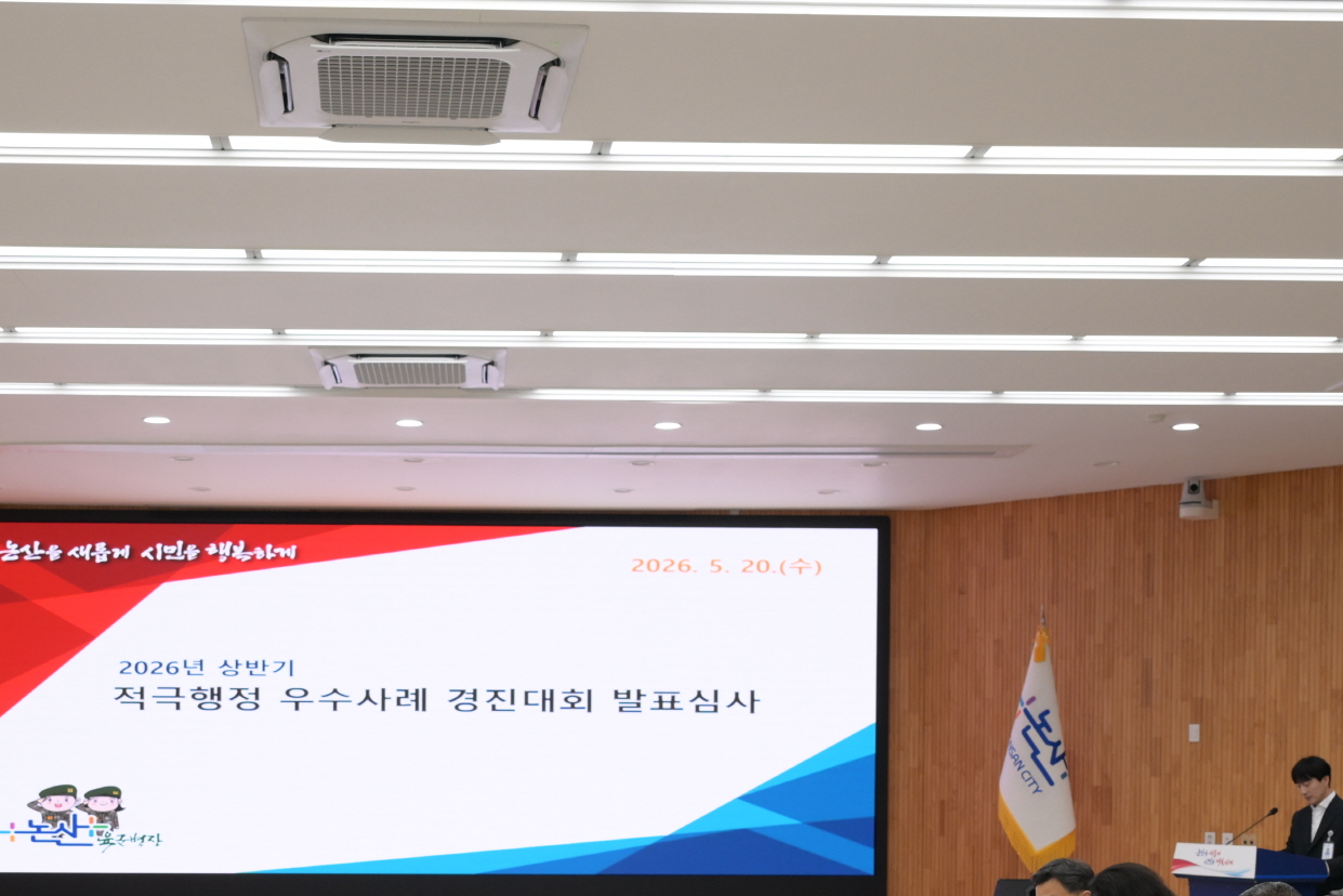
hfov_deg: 34.3
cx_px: 499
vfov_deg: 22.6
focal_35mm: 58
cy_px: 861
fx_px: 2164
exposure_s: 1/160
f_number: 4
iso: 400
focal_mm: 24
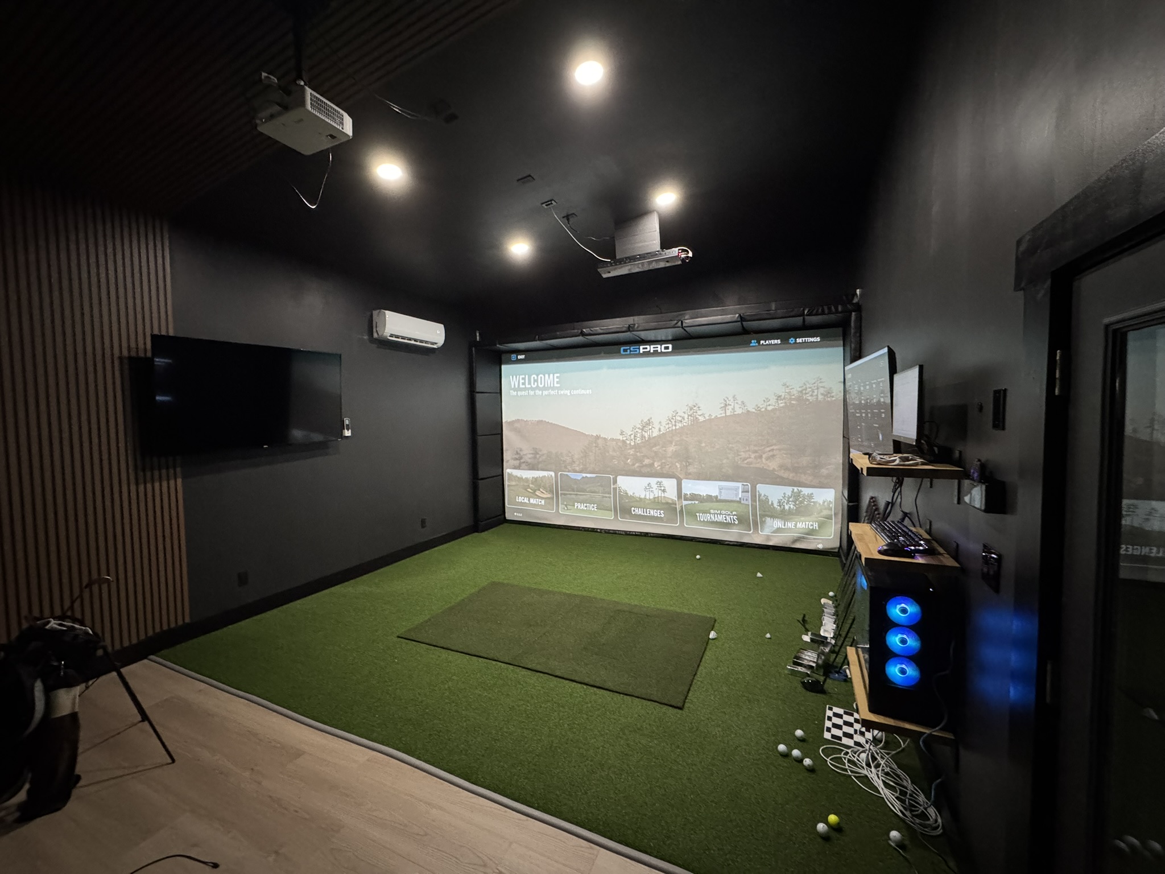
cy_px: 437
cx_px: 582
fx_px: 471
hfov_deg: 102.1
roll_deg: +1.0
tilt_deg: -3.0
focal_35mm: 14
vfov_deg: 85.7
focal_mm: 2.22
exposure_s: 1/60
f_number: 2.2
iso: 800
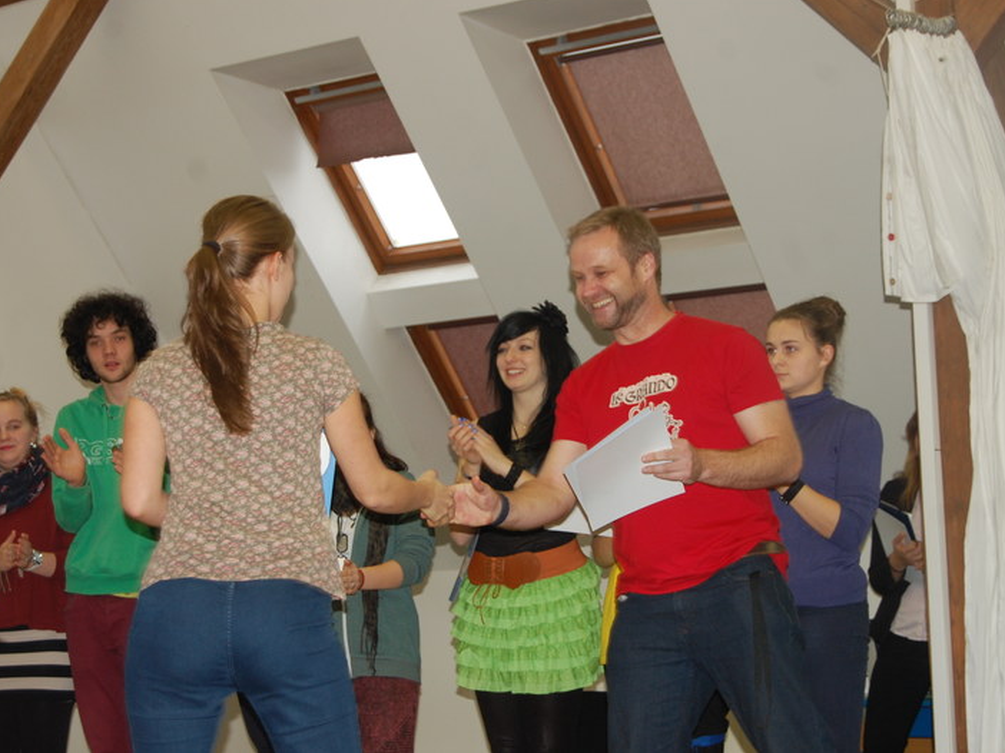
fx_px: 2003
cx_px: 468
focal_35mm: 69
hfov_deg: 28.2
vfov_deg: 21.3
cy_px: 374
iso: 450
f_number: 5.3
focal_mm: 42
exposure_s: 1/60
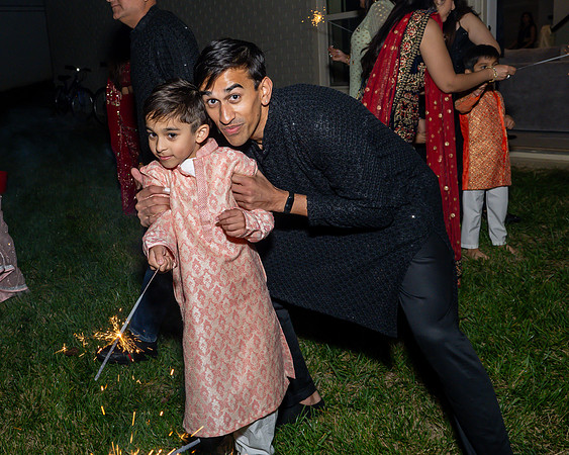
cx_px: 219
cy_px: 196
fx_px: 604
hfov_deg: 50.0
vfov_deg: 41.2
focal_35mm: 36
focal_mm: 19
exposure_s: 1/250
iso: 500
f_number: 7.1
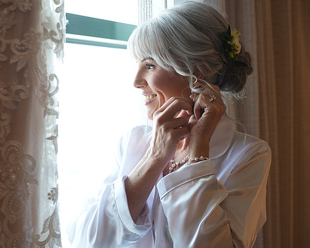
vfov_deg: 31.4
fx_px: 440
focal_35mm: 48
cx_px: 167
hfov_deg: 38.8
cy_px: 127
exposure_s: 1/125
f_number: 3.2
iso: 320
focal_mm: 40
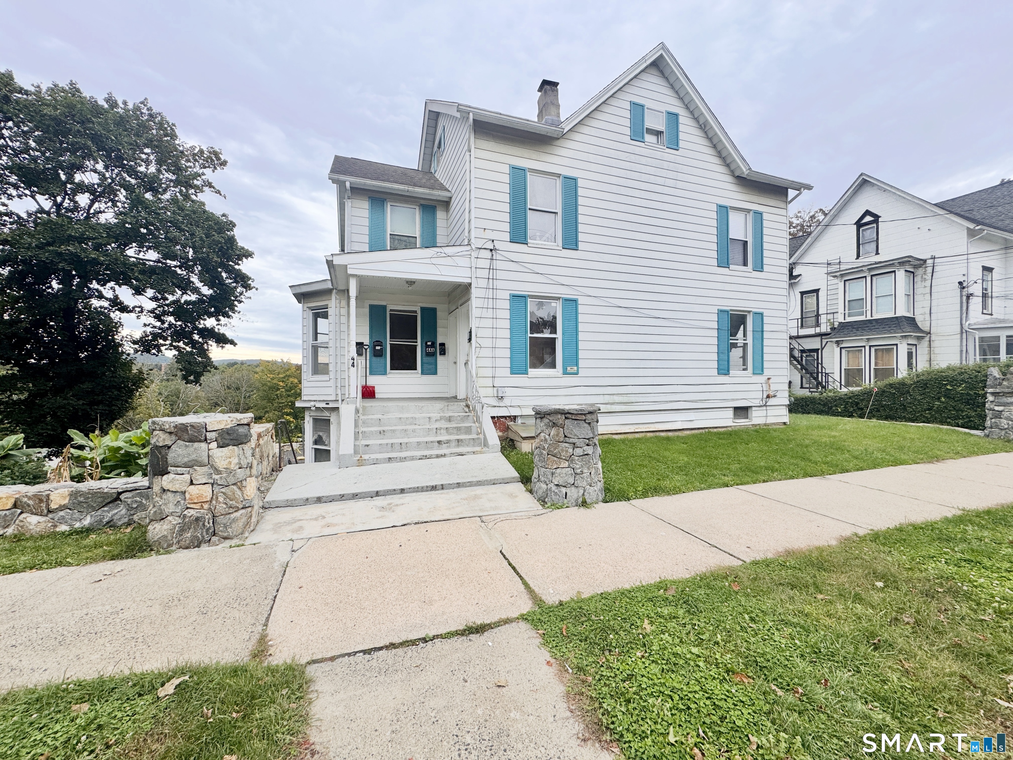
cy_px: 380
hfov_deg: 102.1
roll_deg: +0.5
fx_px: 410
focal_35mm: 14
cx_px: 506
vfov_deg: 85.7
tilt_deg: -0.3
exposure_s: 1/485
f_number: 2.2
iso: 40
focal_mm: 2.22
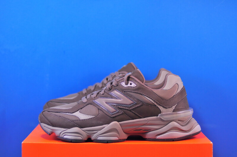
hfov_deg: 27.0
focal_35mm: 75
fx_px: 493
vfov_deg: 18.1
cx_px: 118
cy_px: 78
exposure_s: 1/320
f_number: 2
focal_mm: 50
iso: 250
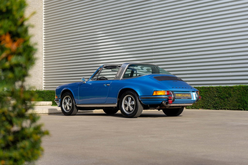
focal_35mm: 63
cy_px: 82
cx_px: 124
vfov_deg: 21.6
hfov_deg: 31.9
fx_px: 434
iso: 50
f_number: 5.6
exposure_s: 1/60
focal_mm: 63
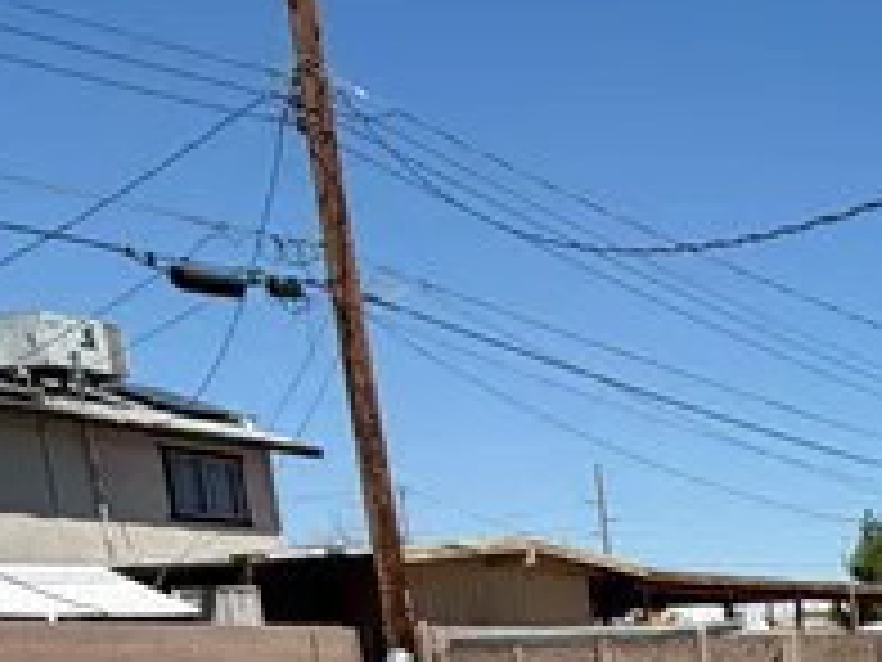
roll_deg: +2.7
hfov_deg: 23.2
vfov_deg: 16.7
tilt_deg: -17.7
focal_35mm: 73
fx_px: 1860
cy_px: 1193
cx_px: 1197
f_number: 2.2
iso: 20
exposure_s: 1/1339
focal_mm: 2.22
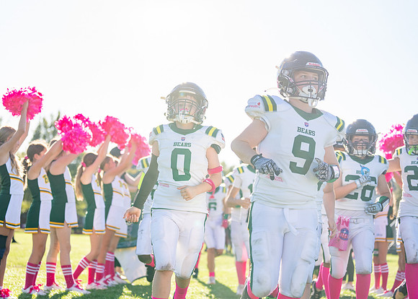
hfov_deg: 26.1
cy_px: 146
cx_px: 188
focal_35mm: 76
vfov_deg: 18.8
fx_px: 900
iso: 400
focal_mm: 70
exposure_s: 1/3200
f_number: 2.8
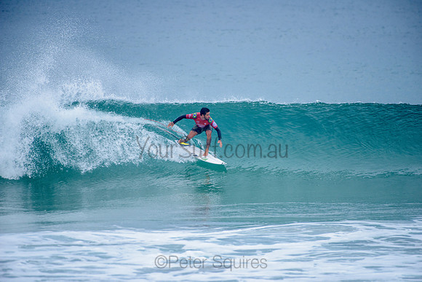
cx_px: 211
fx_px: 5862
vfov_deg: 2.8
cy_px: 141
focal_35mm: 500
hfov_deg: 4.1
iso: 360
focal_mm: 500
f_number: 5.6
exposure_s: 1/1250
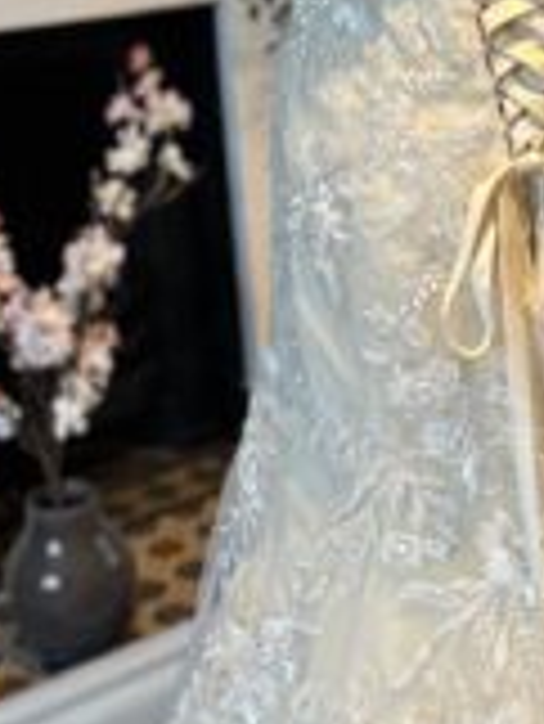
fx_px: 1444
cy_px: 299
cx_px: 580
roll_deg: -1.1
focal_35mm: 69
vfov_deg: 28.1
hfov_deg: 20.5
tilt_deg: -21.4
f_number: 1.5
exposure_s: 1/121
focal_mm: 5.7
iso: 50
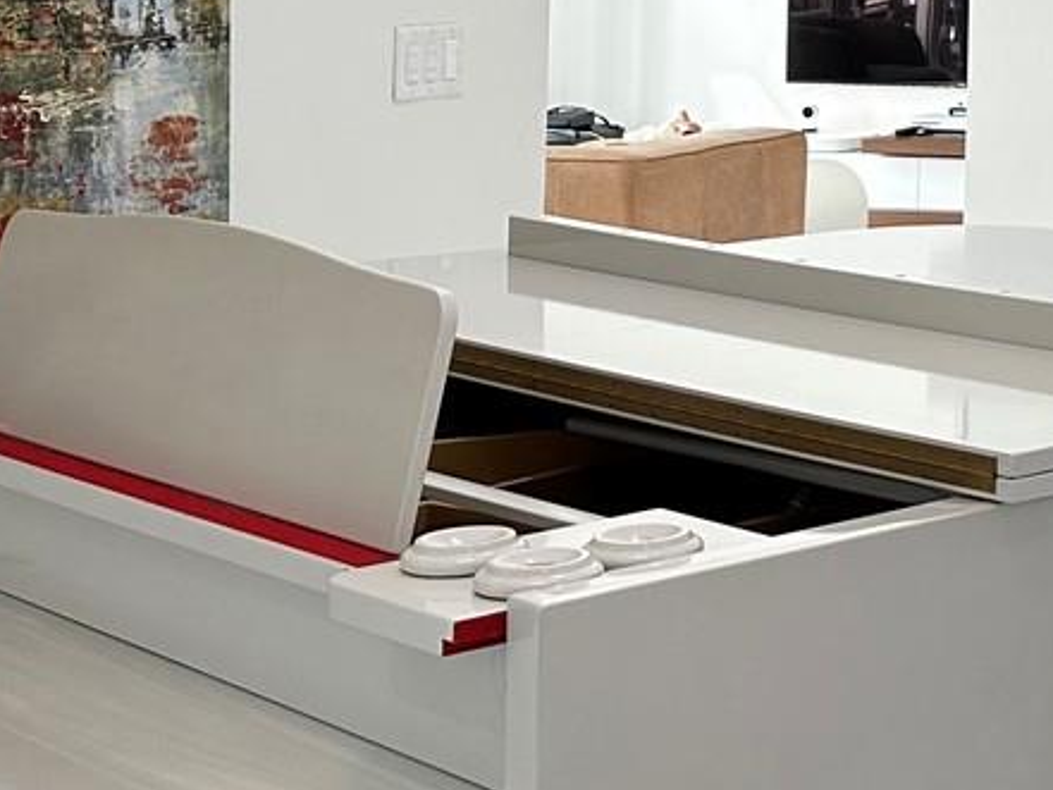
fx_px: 2647
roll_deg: -0.8
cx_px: 1774
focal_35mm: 87
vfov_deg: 16.4
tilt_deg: -0.3
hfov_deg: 18.6
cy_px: -126
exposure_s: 1/60
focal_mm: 6.86
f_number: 1.78
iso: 125
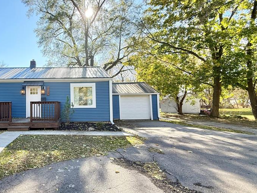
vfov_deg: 63.4
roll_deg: +0.3
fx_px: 156
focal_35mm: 21
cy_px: 94
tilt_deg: +4.0
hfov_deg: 74.0
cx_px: 68
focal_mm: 2.22
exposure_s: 1/262
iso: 64
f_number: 2.2
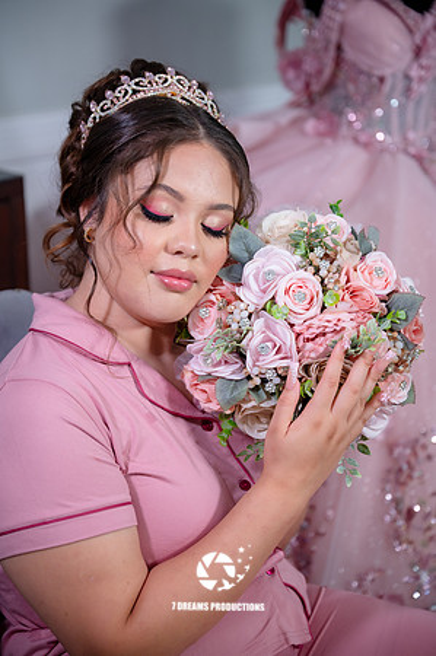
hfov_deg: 19.4
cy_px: 328
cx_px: 218
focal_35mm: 70
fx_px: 1275
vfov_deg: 28.9
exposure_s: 1/60
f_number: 2.8
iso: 500
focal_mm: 70
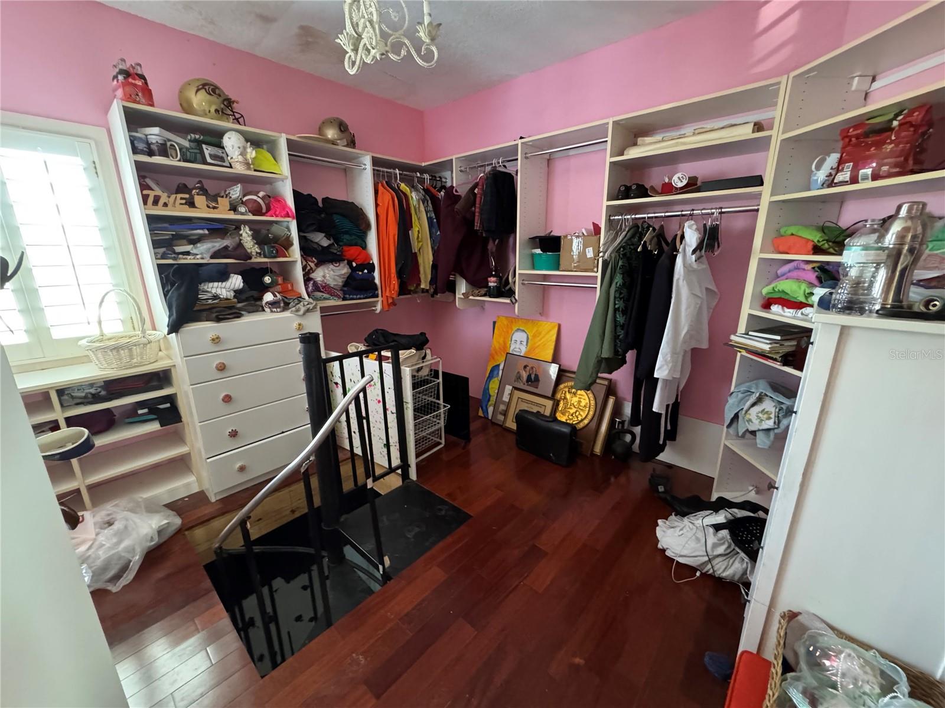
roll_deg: +0.4
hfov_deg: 102.1
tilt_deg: -15.1
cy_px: 354
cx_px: 472
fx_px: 382
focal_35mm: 14
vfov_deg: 85.7
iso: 1000
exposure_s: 1/60
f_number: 2.2
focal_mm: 2.22
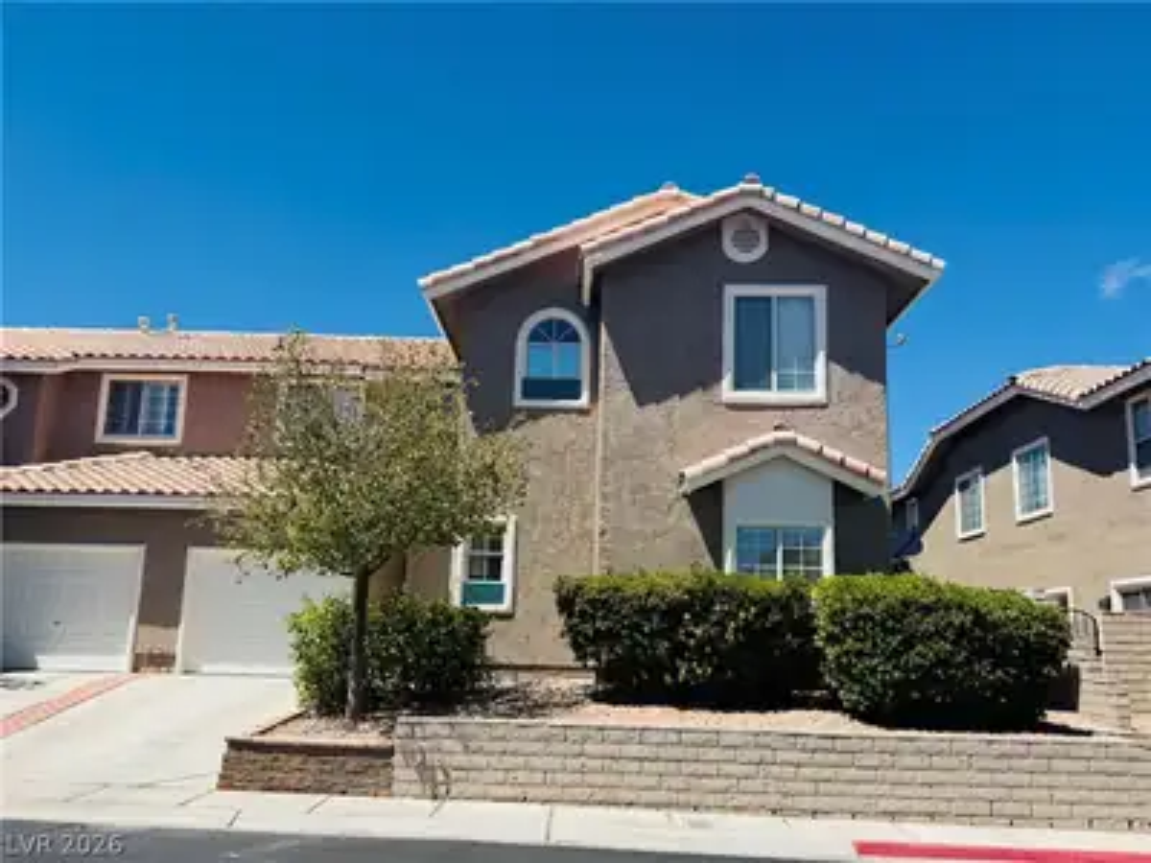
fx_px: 798
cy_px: 432
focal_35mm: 24
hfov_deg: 71.6
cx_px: 576
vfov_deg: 56.8
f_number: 1.78
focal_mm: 6.76
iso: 80
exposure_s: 1/4673
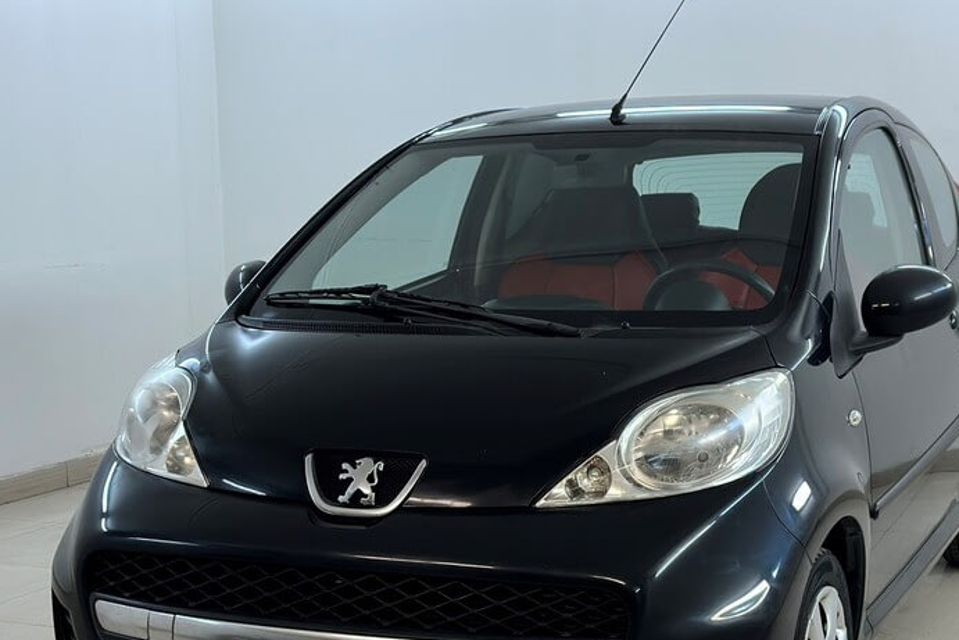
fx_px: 1732
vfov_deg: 20.8
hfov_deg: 30.9
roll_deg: +0.6
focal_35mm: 65
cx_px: 534
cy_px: 441
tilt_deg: -9.2
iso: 64
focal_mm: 6.86
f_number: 1.78
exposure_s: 1/114
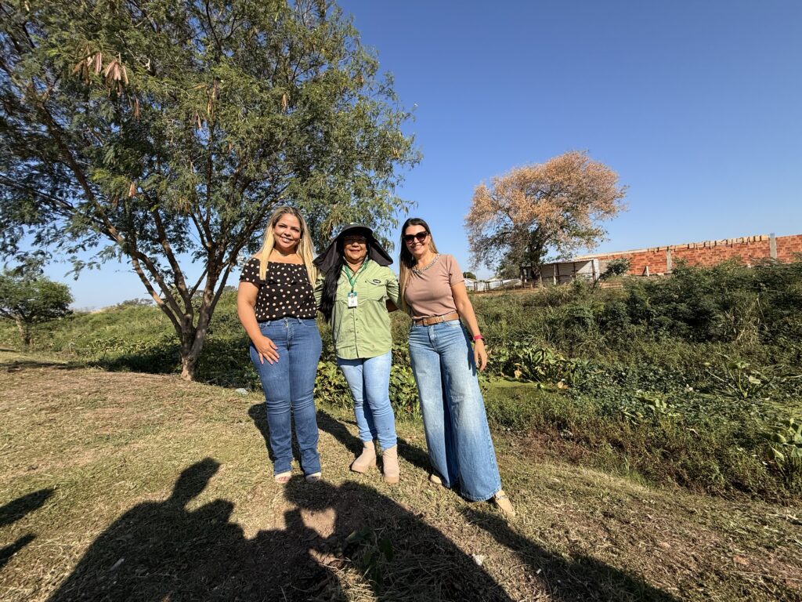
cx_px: 401
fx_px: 324
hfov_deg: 102.1
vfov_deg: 85.7
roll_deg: +4.8
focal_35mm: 14
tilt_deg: -0.7
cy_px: 301
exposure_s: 1/1497
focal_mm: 2.22
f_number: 2.2
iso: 50
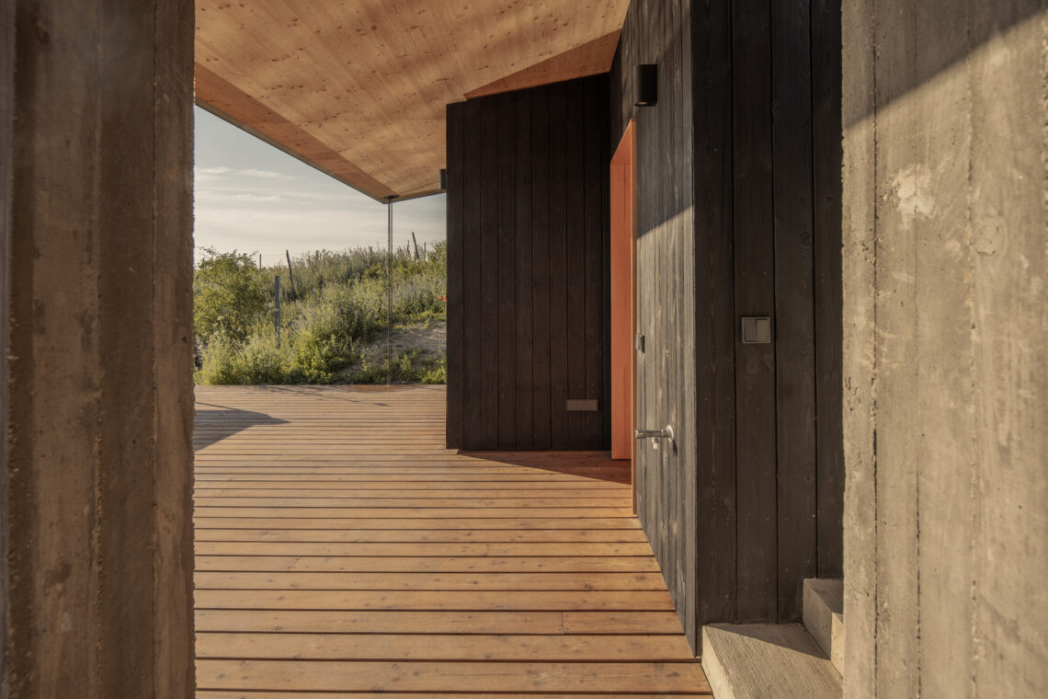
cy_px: 350
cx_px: 524
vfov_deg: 64.6
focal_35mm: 19
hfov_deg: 86.9
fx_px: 553
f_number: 9
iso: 100
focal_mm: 19
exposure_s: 1/640
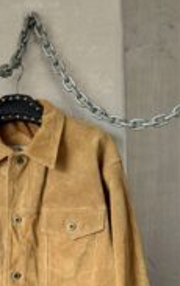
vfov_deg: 38.8
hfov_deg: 25.6
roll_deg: -0.6
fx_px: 383
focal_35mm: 49
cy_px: 245
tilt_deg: -2.7
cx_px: 18
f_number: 1.78
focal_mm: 6.76
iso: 200
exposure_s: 1/61
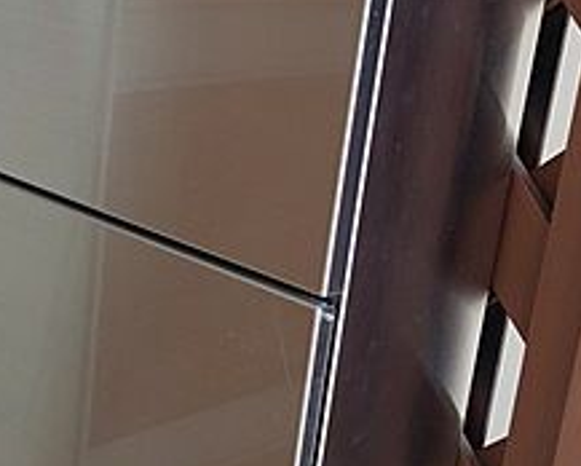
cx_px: 27
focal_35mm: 69
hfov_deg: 26.3
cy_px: 241
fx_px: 1188
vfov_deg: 22.2
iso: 32
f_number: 1.8
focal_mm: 5.23
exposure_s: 1/100
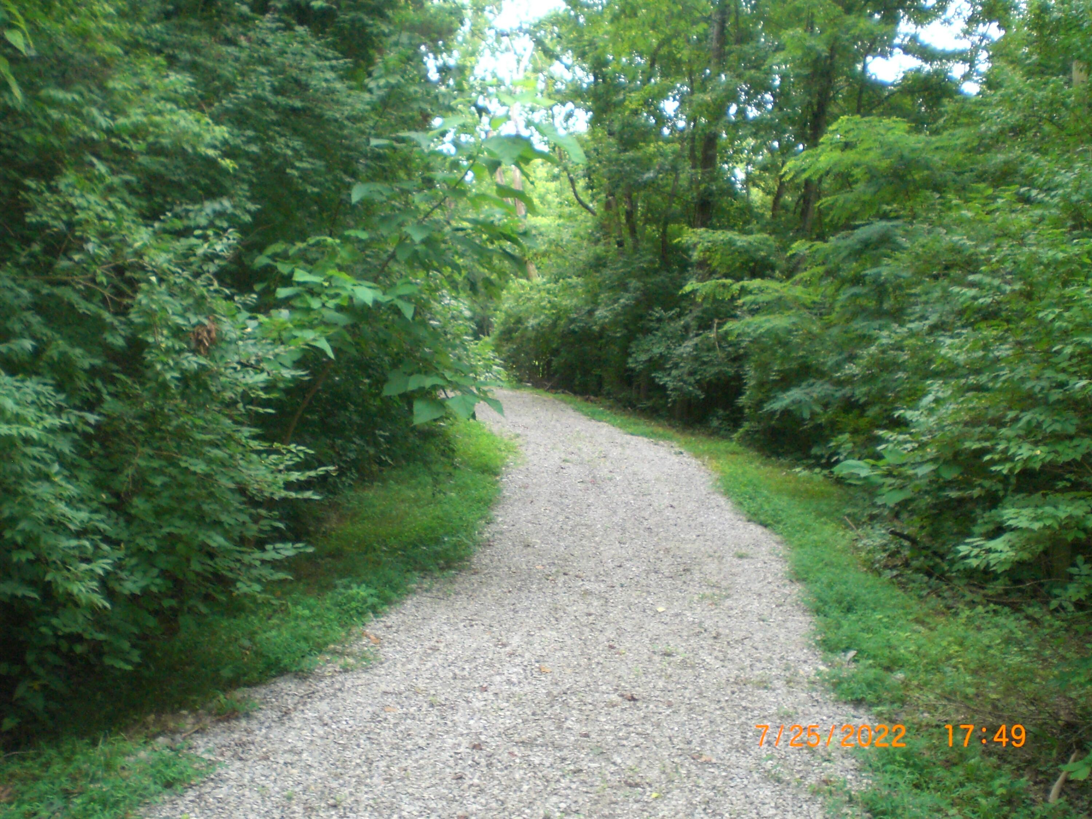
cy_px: 410
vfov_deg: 37.7
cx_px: 546
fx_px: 1199
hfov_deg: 49.0
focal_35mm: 38
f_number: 3.1
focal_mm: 6.3
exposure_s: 1/80
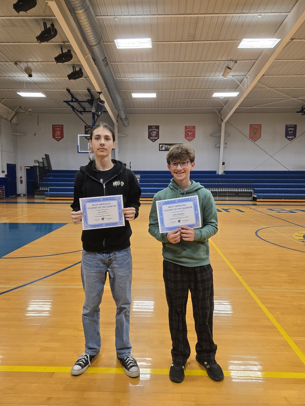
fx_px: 270
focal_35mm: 23
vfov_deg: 73.9
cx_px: 152
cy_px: 203
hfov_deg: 58.9
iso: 160
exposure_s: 1/120
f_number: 1.8
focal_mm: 5.4
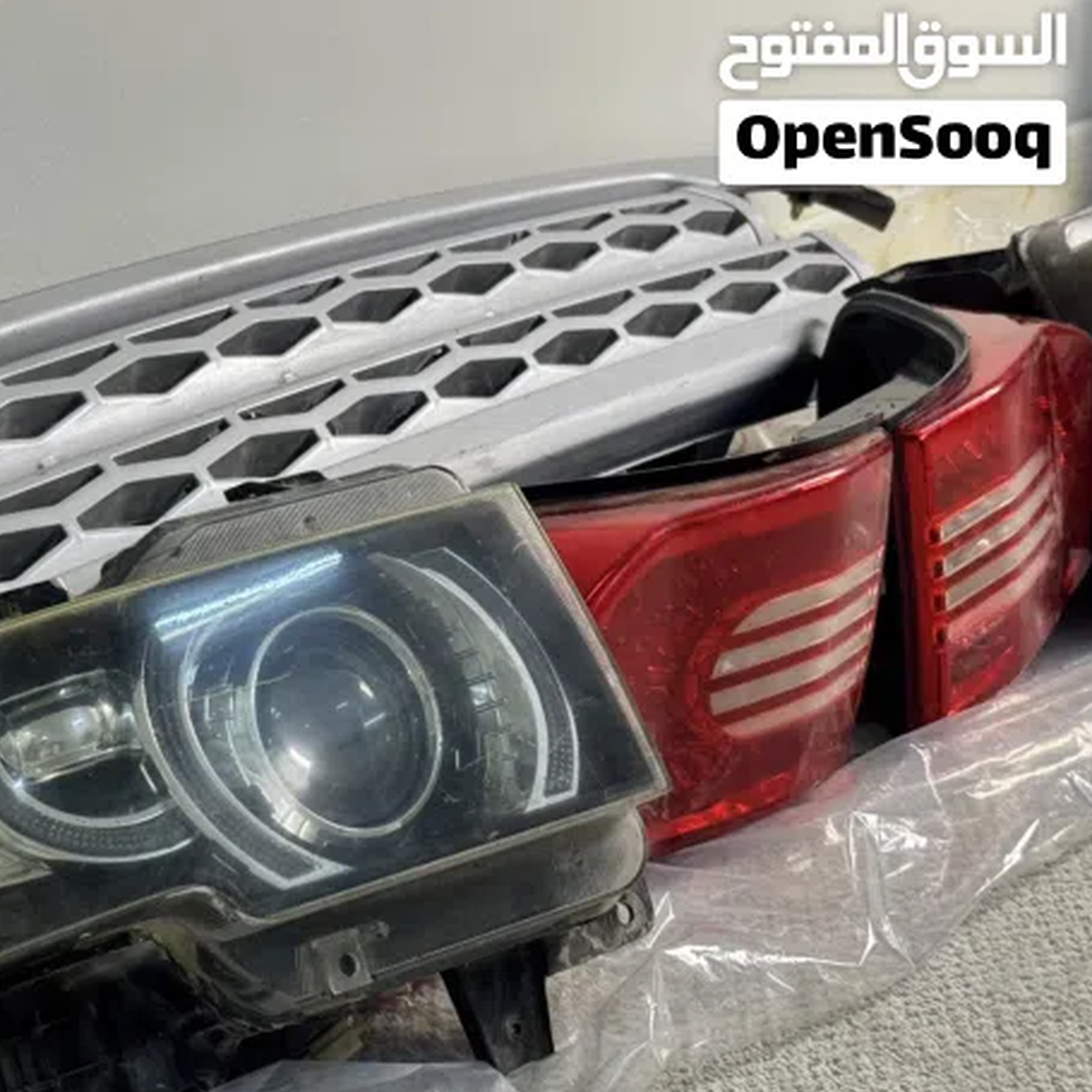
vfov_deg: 36.8
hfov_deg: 36.4
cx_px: 358
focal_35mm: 46
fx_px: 1642
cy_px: 530
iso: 64
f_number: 1.78
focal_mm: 6.76
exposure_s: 1/50
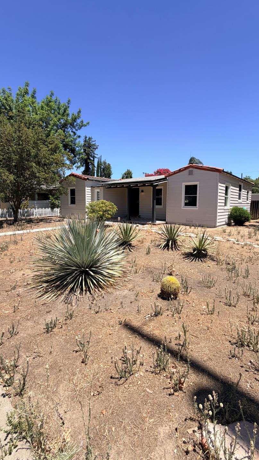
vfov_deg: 99.3
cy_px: 223
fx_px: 195
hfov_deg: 66.7
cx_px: 150
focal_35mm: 16
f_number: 2.2
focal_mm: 2.22
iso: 25
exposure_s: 1/770
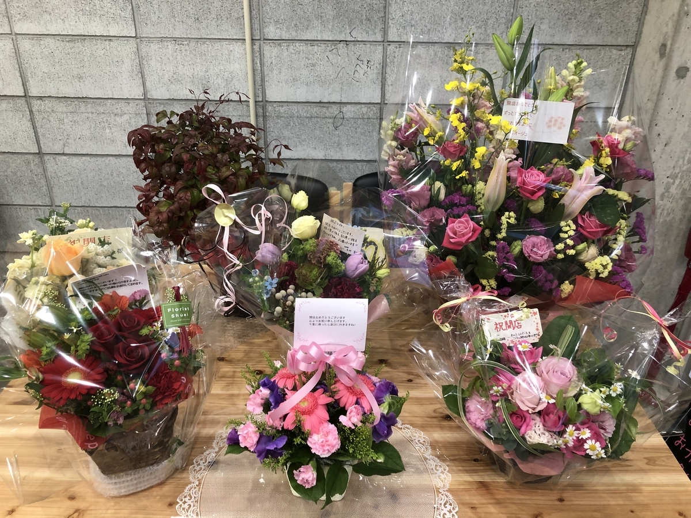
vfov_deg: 49.7
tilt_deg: -27.7
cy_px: 259
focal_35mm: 28
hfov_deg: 63.4
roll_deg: -1.0
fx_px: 559
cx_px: 346
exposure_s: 1/17
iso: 64
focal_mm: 3.99
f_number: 1.8
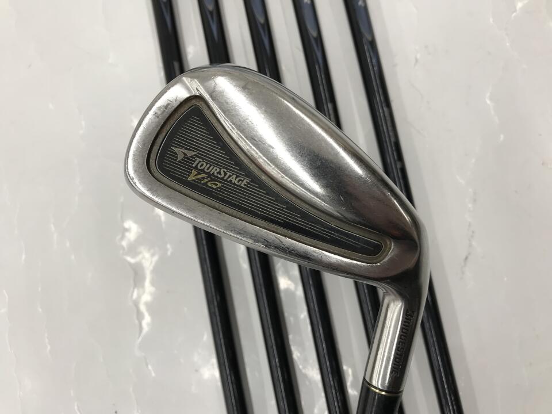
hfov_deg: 63.4
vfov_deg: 49.7
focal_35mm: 28
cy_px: 207
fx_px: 446
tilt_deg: -77.5
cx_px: 276
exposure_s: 1/60
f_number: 1.8
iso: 20
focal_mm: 3.99
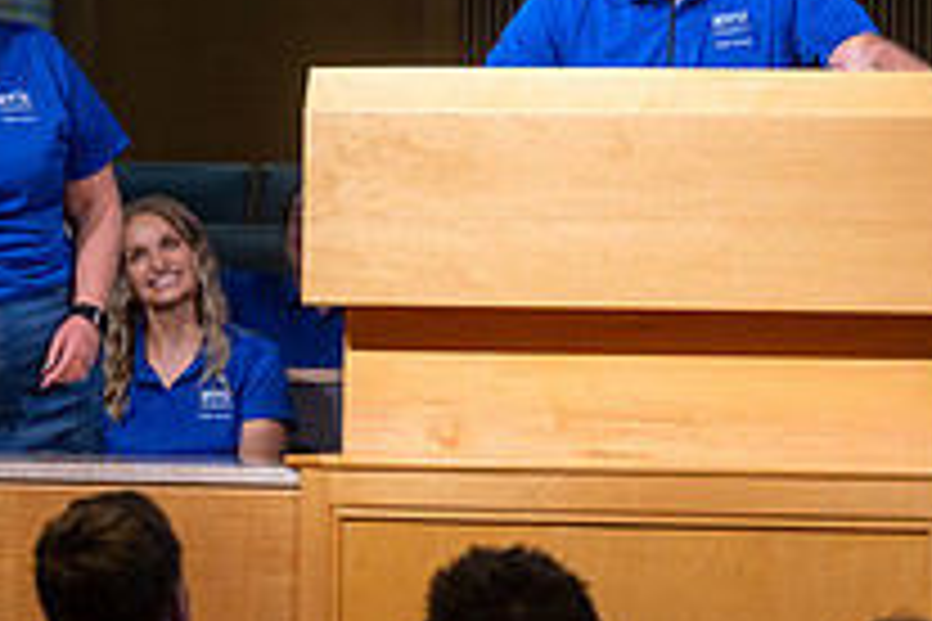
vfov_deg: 5.2
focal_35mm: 264
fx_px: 6834
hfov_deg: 7.8
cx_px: 252
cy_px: 43
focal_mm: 94
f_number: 2.8
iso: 640
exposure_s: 1/160
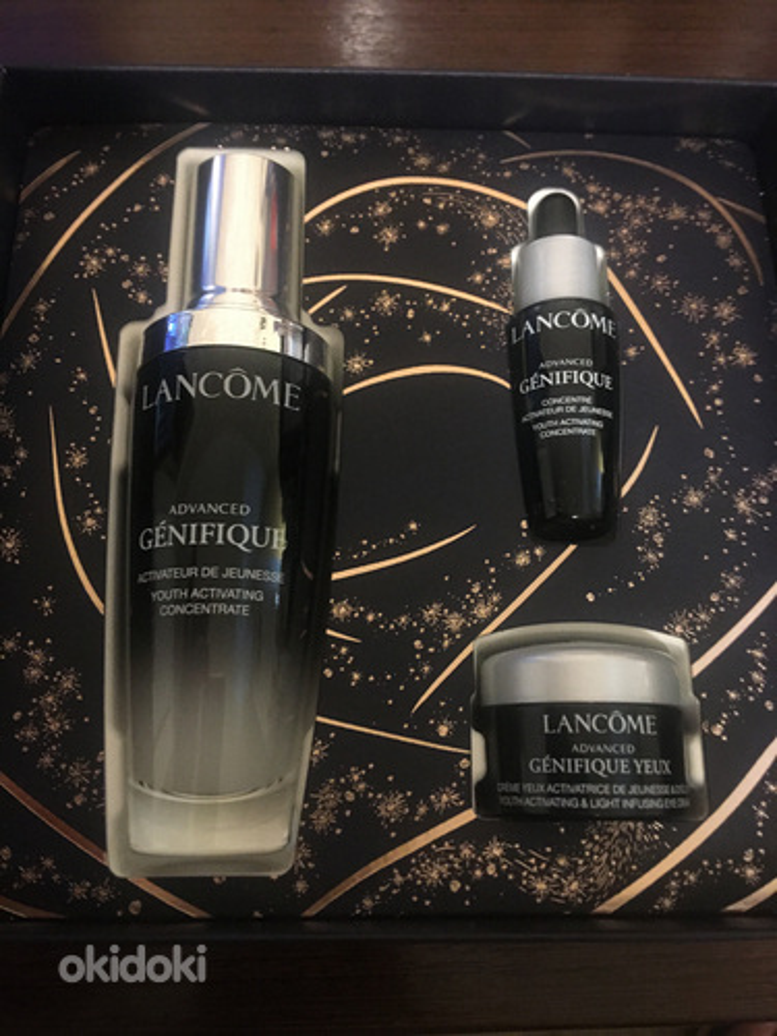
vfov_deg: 61.7
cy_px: 518
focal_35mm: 29
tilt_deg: -70.8
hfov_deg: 48.2
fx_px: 868
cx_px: 388
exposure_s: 1/4
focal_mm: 4.15
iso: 100
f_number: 2.2
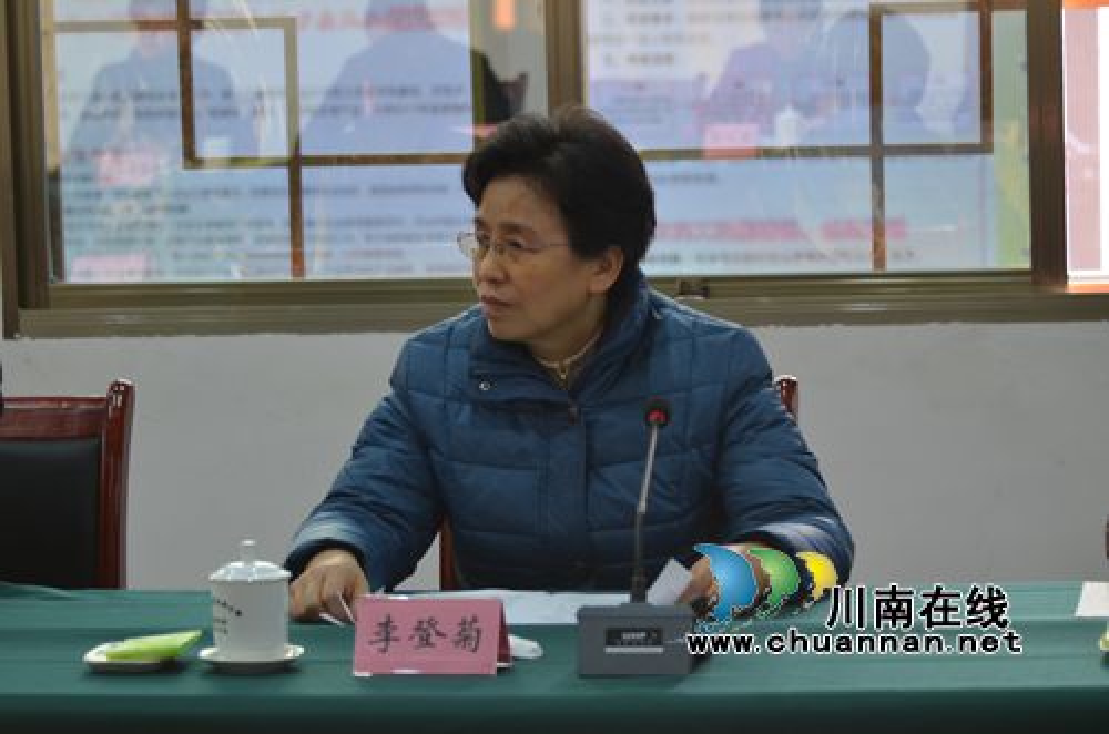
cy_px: 367
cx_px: 554
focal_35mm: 158
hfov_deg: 13.1
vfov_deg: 8.7
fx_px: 4841
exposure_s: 1/6
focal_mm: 105
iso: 100
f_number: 5.3
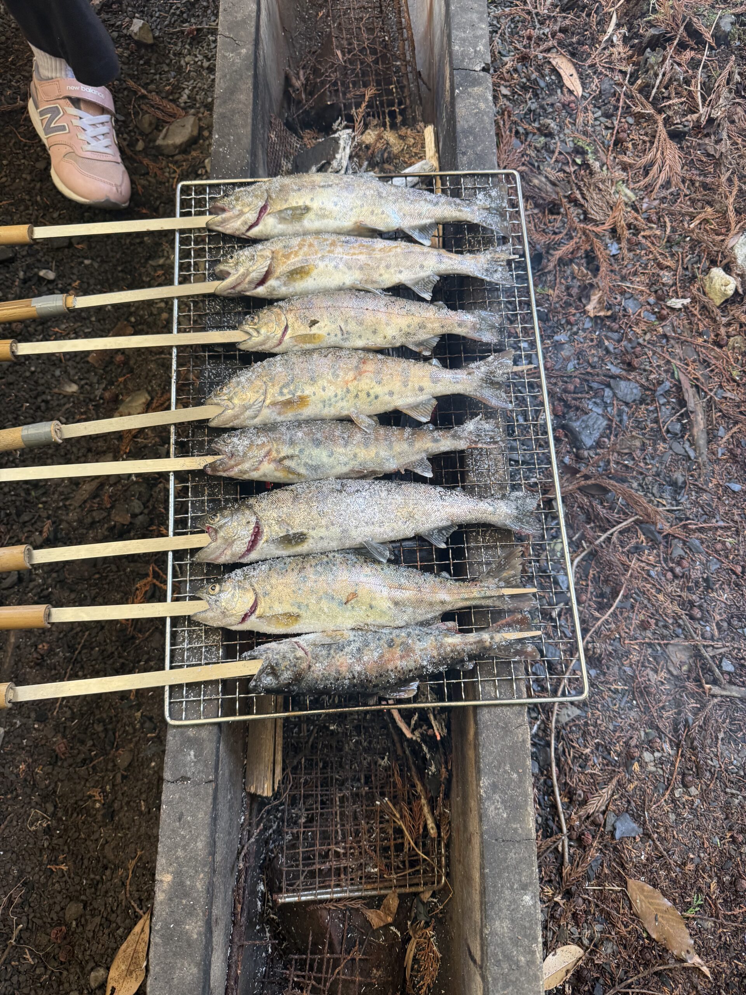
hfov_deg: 56.8
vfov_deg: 71.6
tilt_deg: -73.0
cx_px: 373
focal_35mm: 24
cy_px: 498
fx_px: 690
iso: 160
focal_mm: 6.76
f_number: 1.78
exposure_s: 1/121
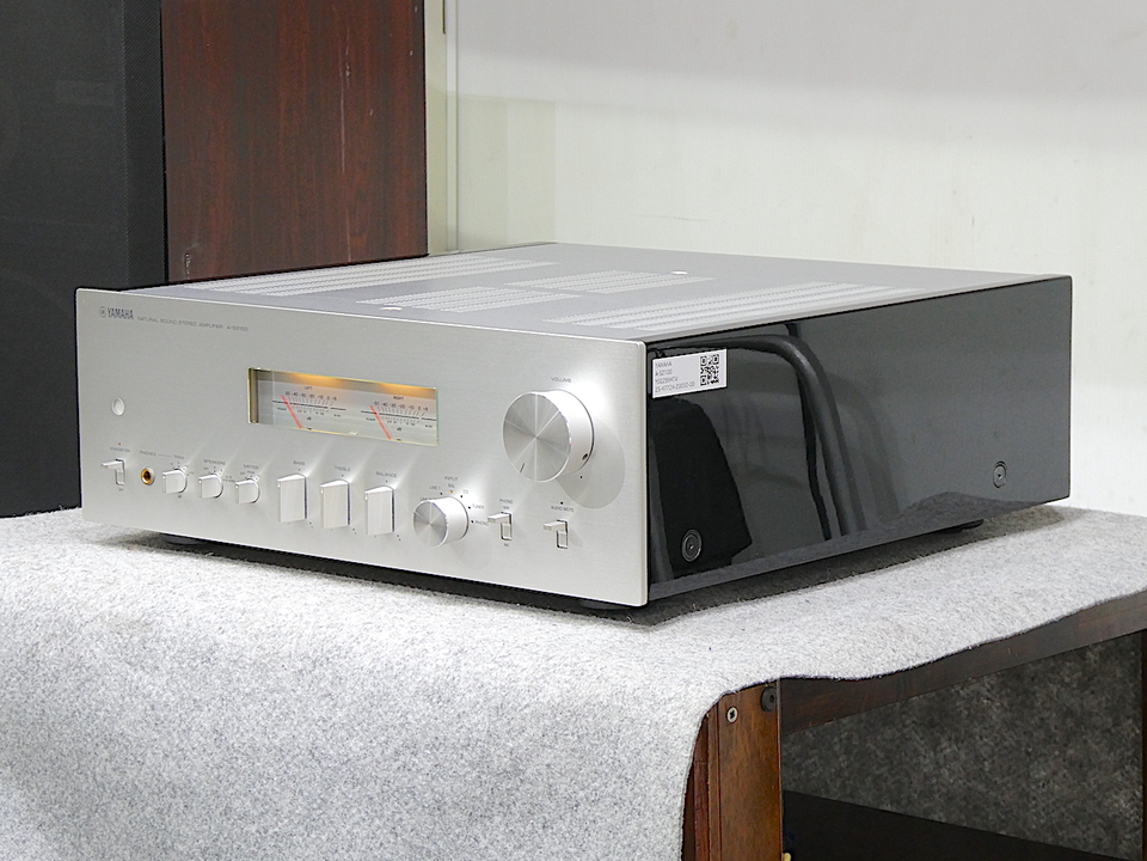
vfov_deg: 15.1
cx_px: 574
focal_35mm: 98
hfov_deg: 20.0
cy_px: 430
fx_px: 3247
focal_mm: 17.5
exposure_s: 1/6
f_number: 5
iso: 200
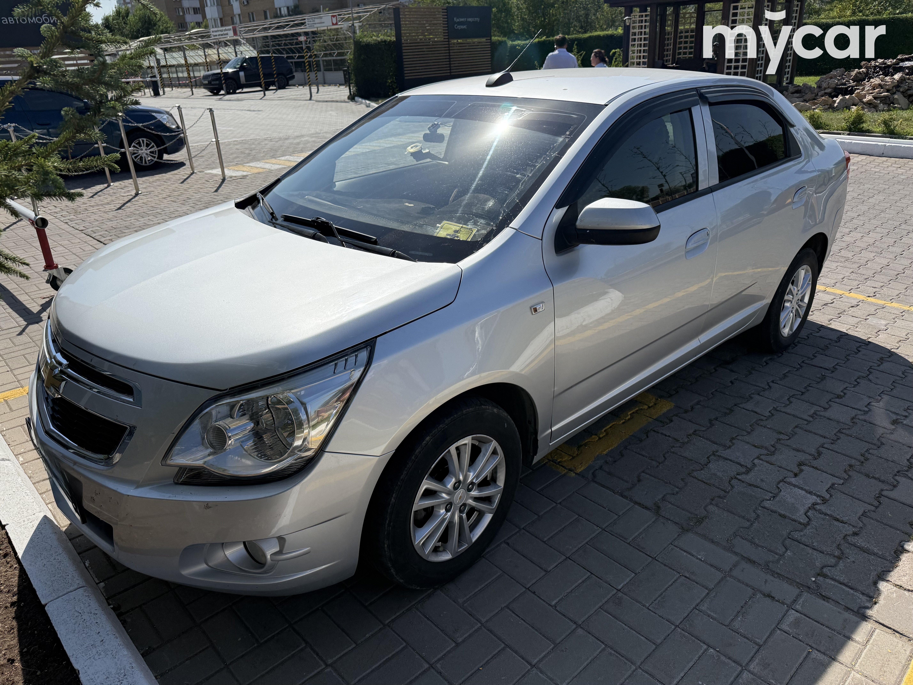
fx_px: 633
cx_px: 456
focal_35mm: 24
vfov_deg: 56.8
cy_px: 342
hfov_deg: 71.6
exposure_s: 1/10309
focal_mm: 6.76
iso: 125
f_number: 1.78
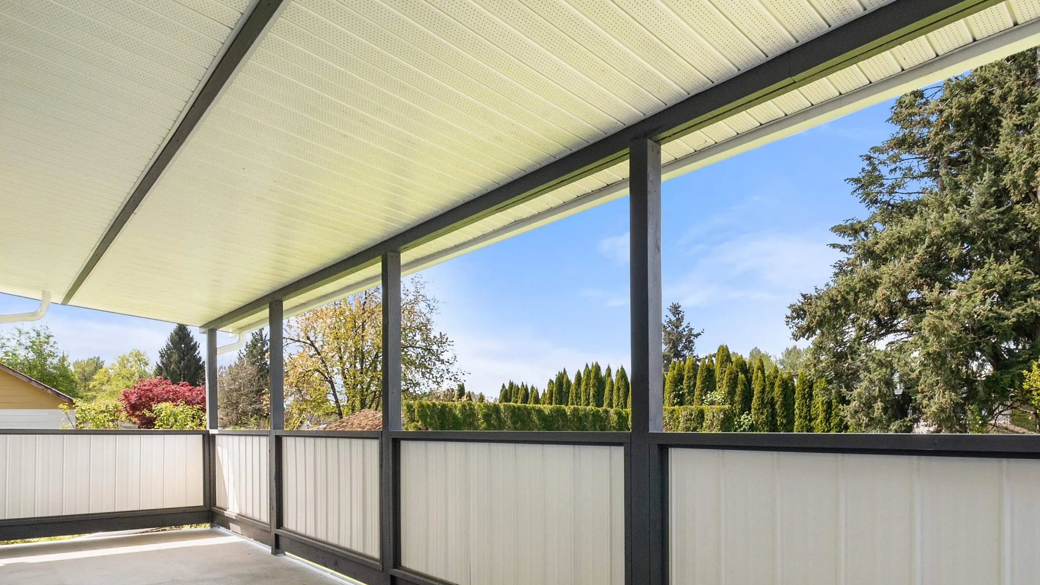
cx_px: 555
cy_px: 436
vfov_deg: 51.4
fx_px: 579
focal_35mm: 21
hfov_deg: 83.7
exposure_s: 1/250
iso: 250
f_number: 8
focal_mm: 10
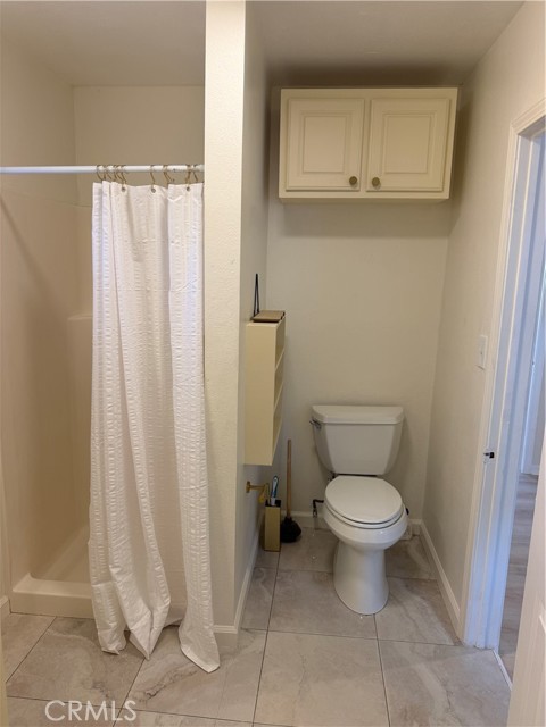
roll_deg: -2.0
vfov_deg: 71.6
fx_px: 505
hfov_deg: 56.8
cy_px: 364
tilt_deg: -10.6
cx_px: 273
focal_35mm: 24
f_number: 1.78
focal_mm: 6.76
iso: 100
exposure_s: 1/120
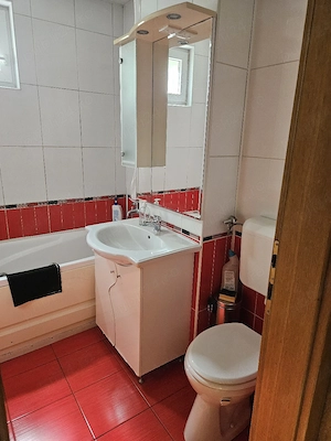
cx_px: 166
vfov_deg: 73.9
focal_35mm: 23
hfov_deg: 58.9
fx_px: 293
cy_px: 220
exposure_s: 1/101
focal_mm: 5.4
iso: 1000
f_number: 1.8
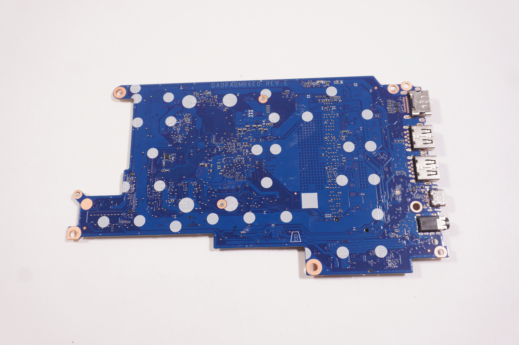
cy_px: 172
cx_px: 260
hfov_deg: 62.0
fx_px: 432
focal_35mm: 30
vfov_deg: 43.5
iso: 800
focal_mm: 20
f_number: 5.6
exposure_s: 1/200
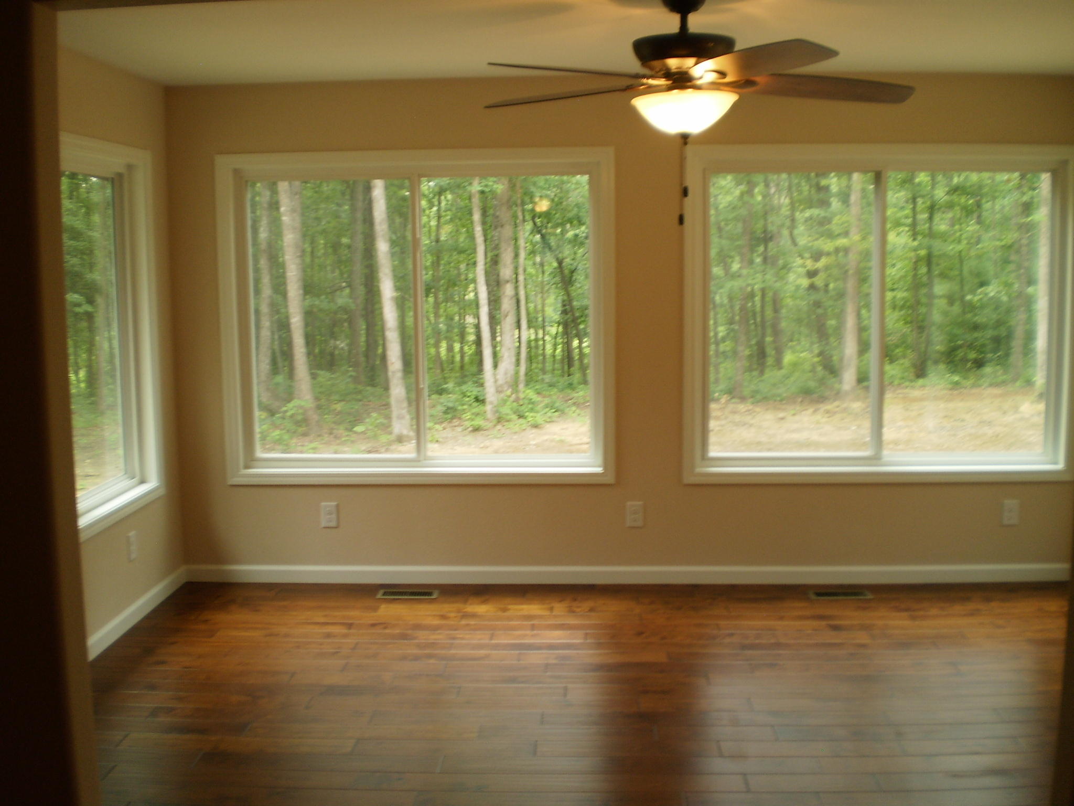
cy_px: 403
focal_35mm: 36
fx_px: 1117
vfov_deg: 39.7
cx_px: 537
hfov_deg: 51.4
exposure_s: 1/30
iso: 64
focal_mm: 6.3
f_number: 3.1
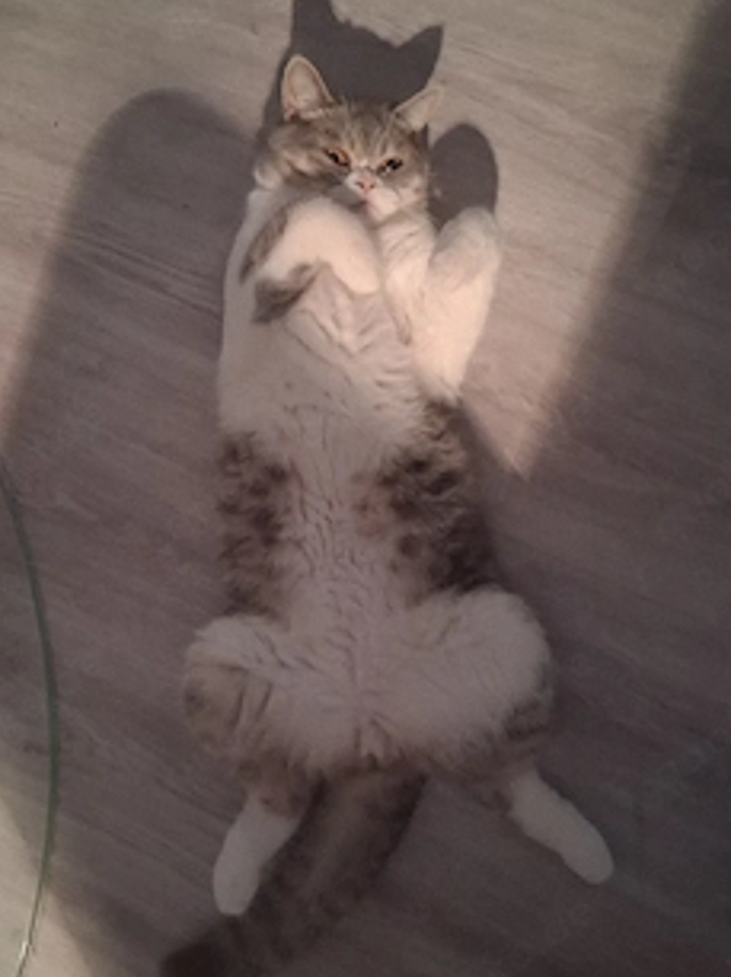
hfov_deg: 41.7
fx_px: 959
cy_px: 504
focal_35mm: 34
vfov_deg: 54.0
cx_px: 326
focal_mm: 3.98
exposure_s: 1/17
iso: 1250
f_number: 1.8
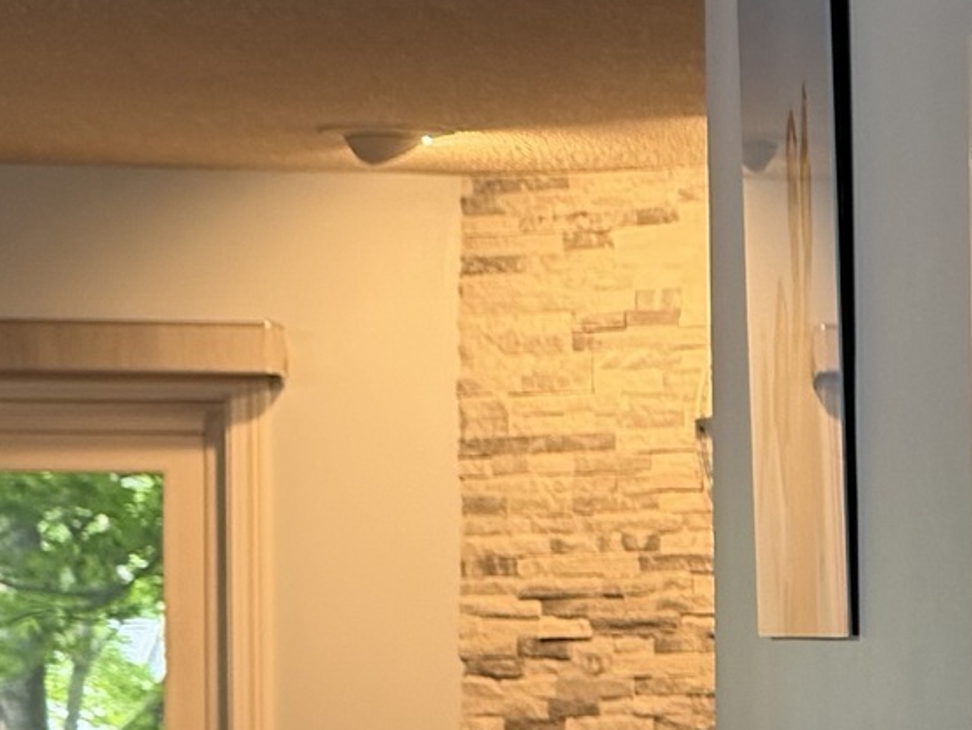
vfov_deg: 11.1
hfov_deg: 12.3
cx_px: 2191
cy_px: 595
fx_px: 3736
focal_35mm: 133
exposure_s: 1/60
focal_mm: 6.76
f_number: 1.78
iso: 100
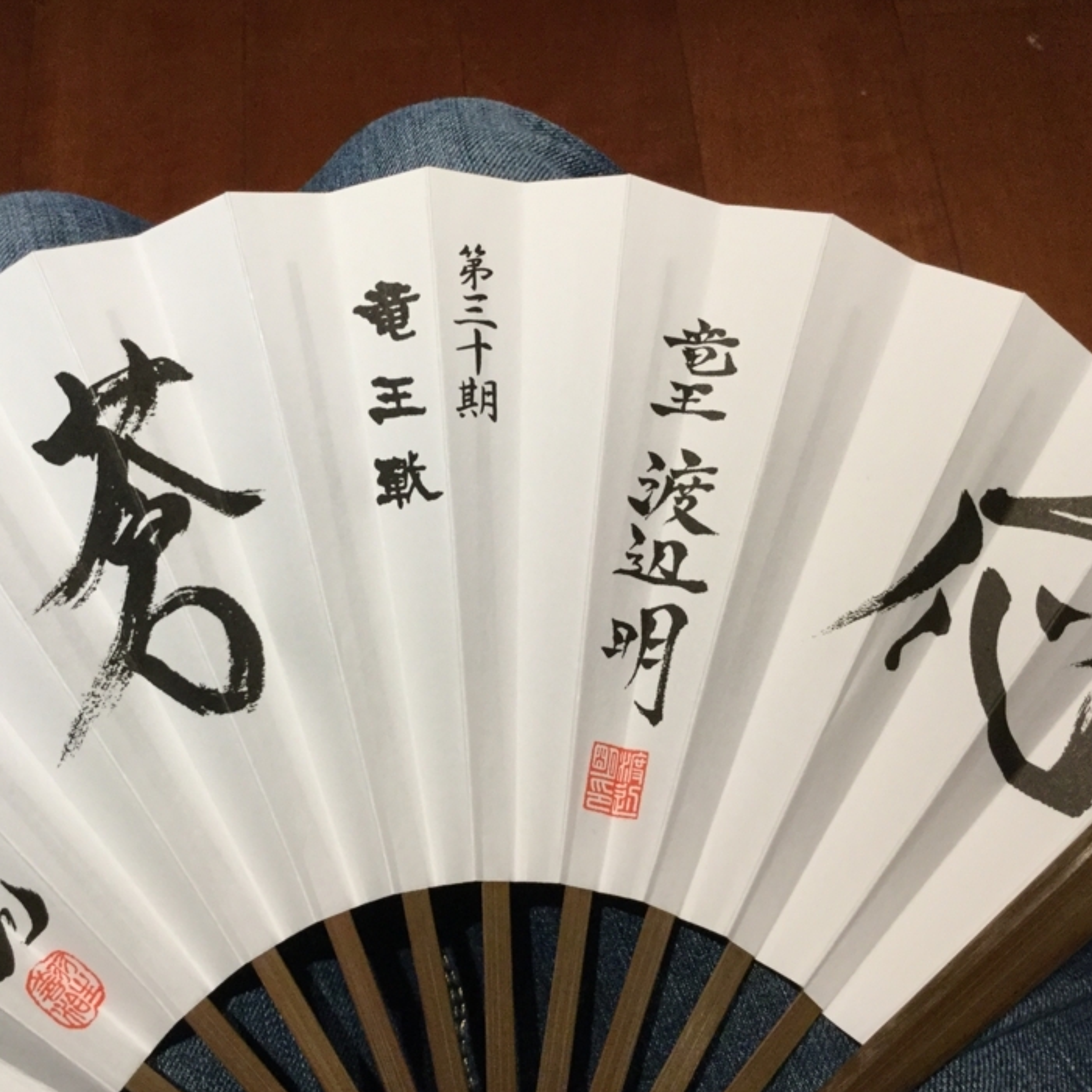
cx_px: 424
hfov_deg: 41.6
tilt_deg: -65.1
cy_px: 558
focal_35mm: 40
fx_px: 1428
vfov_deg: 41.9
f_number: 2.4
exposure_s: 1/33
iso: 50
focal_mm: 3.3
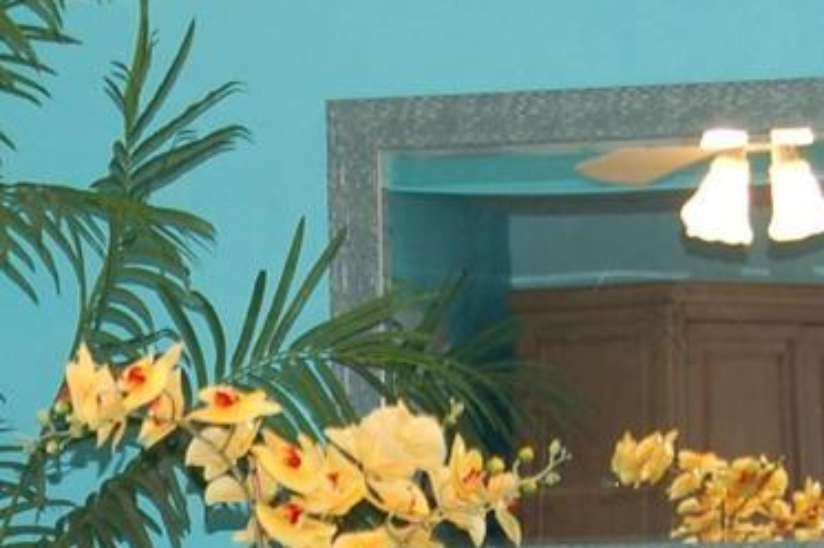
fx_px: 3865
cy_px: 812
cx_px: 172
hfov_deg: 12.1
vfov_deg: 8.0
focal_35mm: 169
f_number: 4.2
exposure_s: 1/60
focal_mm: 28
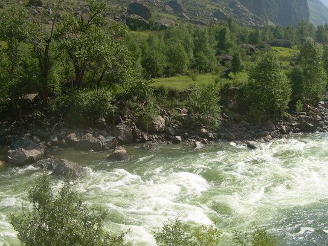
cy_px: 112
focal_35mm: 49
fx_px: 464
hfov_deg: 38.6
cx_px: 208
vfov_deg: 29.6
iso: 50
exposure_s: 1/386
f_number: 4.6
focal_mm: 6.3
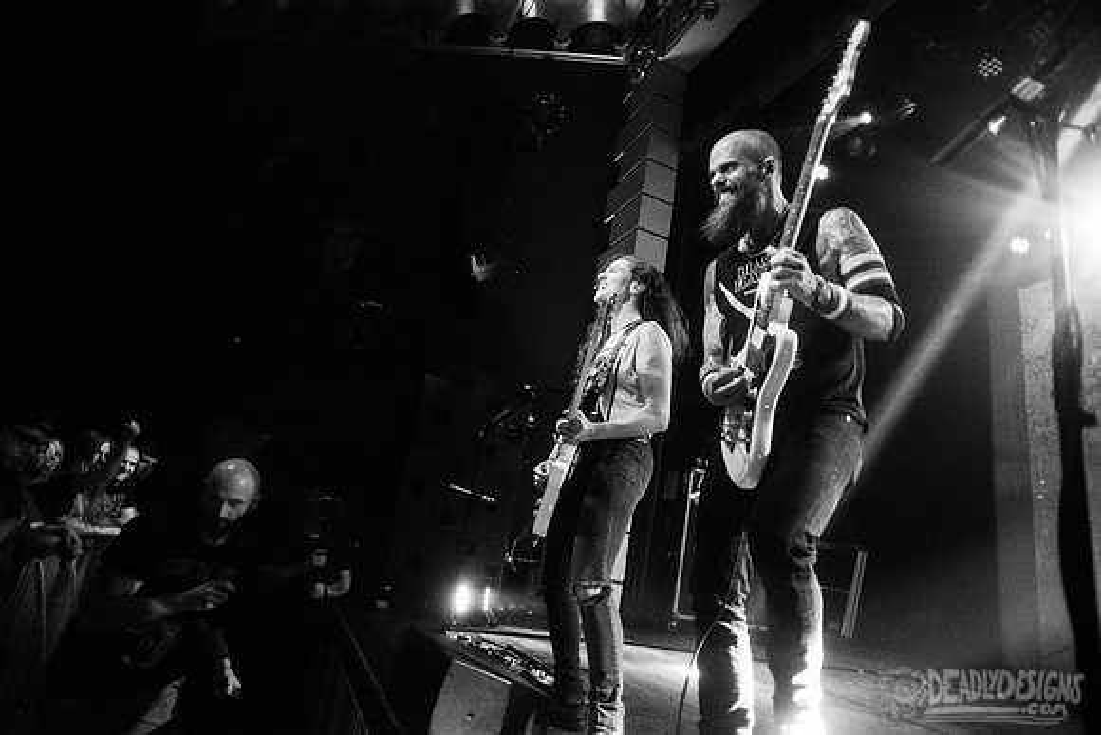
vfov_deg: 62.0
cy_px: 368
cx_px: 550
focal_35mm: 20
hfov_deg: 84.0
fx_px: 612
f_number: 3.2
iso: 3200
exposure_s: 1/500
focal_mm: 20
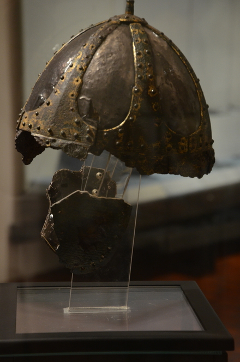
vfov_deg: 19.5
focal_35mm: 105
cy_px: 181
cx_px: 120
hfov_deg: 13.0
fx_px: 1054
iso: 1250
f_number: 5.3
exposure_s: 1/20
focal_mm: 70
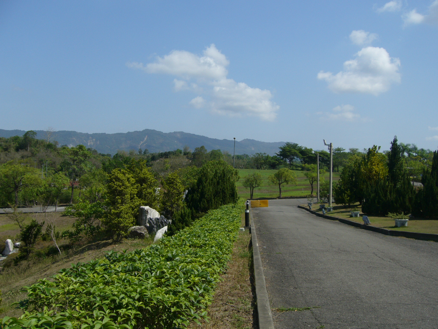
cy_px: 164
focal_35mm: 35
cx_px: 219
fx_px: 443
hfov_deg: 52.6
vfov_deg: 40.7
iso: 80
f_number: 5.6
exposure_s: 1/500
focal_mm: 5.8
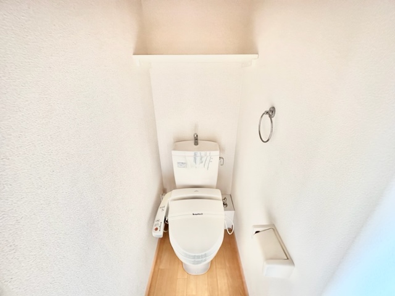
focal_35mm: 14
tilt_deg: -24.9
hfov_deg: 102.1
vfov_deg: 85.7
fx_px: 160
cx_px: 198
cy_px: 148
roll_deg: +0.4
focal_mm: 2.22
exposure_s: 1/15
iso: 3200
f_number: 2.2
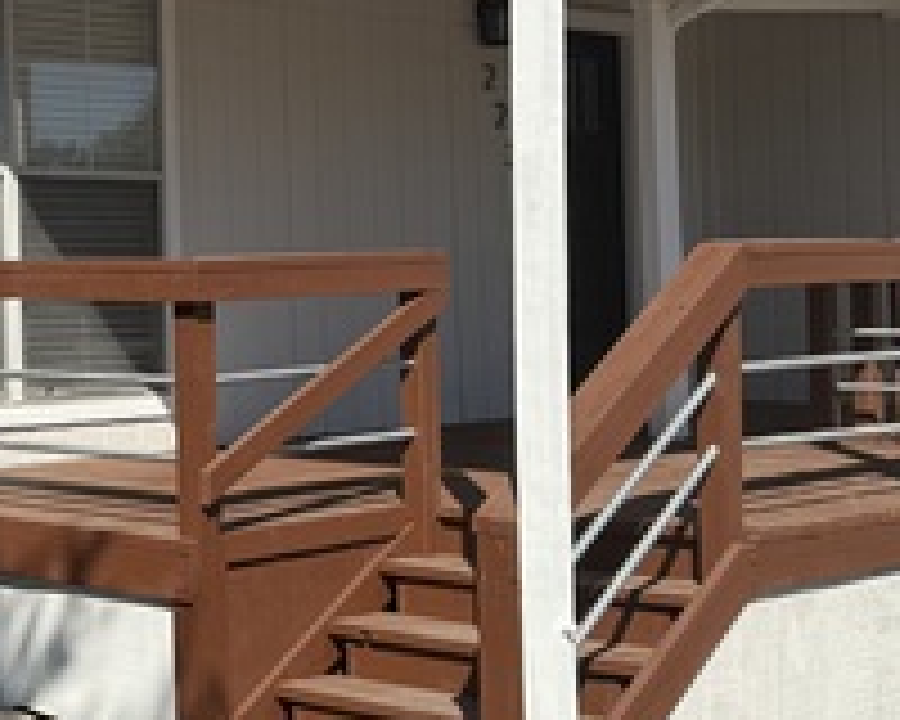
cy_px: 279
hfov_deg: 24.0
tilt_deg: +3.1
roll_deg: +2.1
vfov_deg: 20.4
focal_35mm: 75
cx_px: -54
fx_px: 1998
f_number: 1.78
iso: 80
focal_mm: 6.76
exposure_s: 1/4975
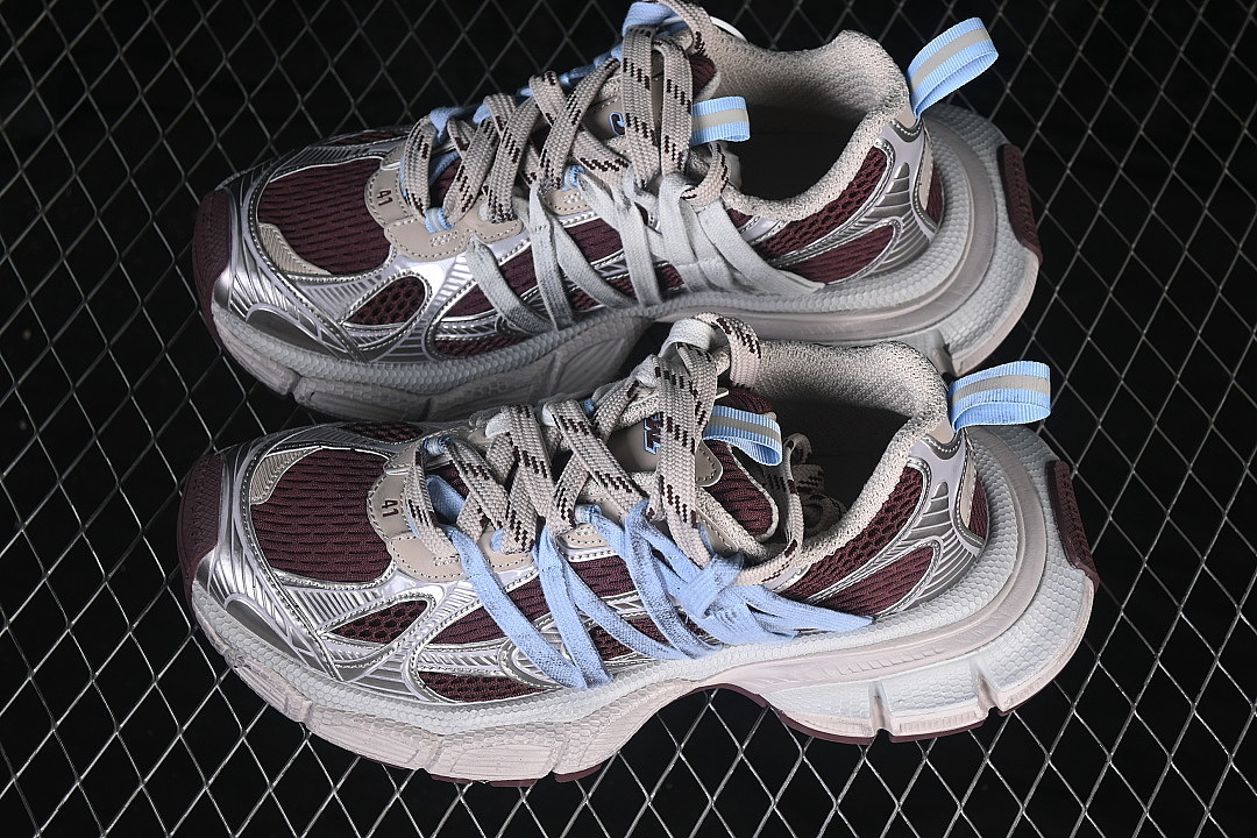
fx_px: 2619
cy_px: 419
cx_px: 628
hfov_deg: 27.0
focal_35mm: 75
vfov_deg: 18.2
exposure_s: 1/60
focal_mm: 50
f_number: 6.3
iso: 160
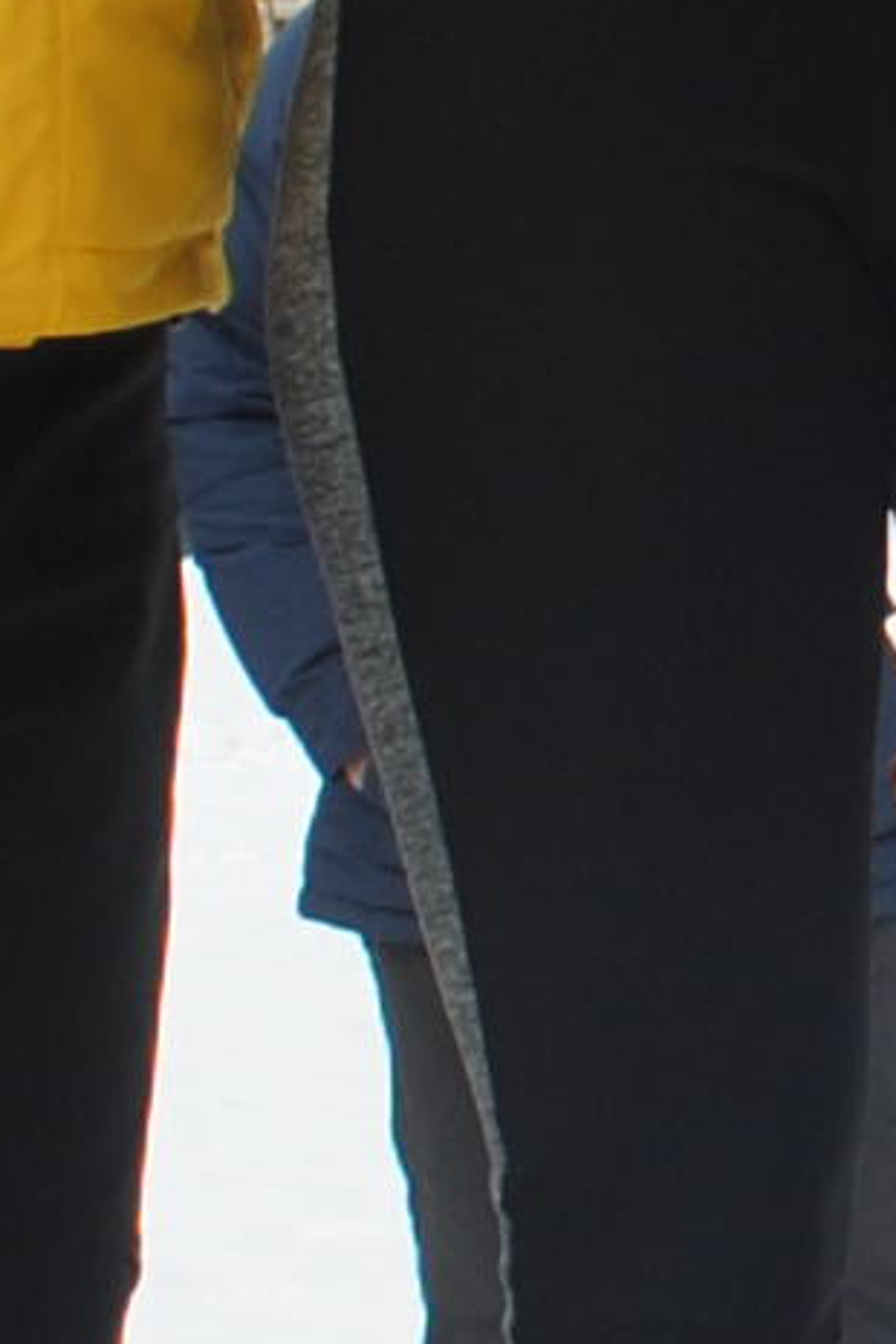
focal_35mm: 250
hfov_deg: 5.3
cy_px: 217
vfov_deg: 8.2
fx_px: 9333
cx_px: 2026
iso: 100
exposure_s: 1/200
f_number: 7.1
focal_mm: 20
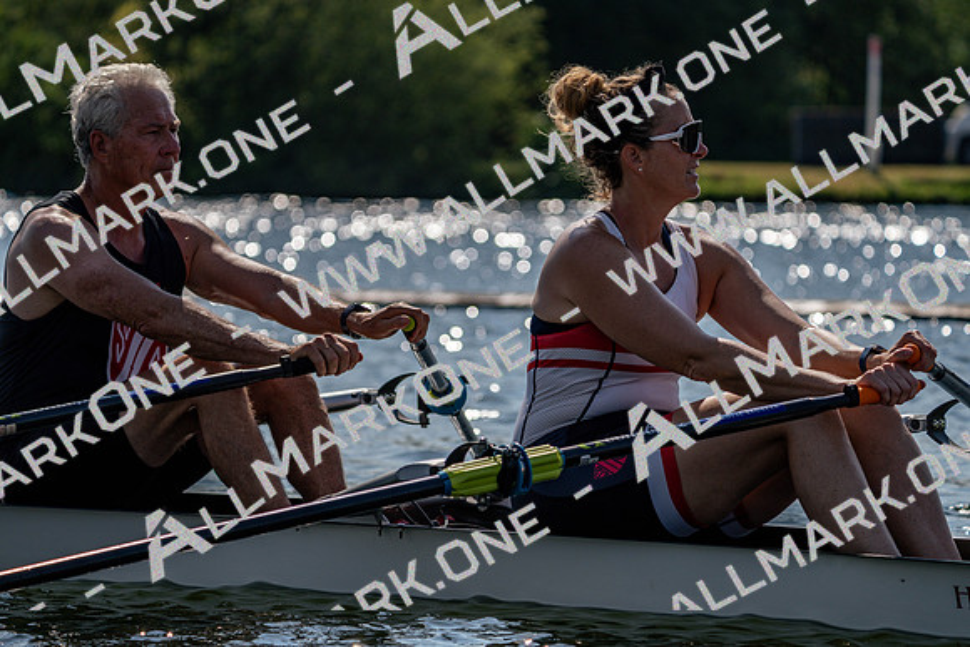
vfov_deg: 6.9
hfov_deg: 10.3
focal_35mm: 200
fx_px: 5390
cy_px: 324
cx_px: 485
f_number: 5.6
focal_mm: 200
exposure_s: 1/1600
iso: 100
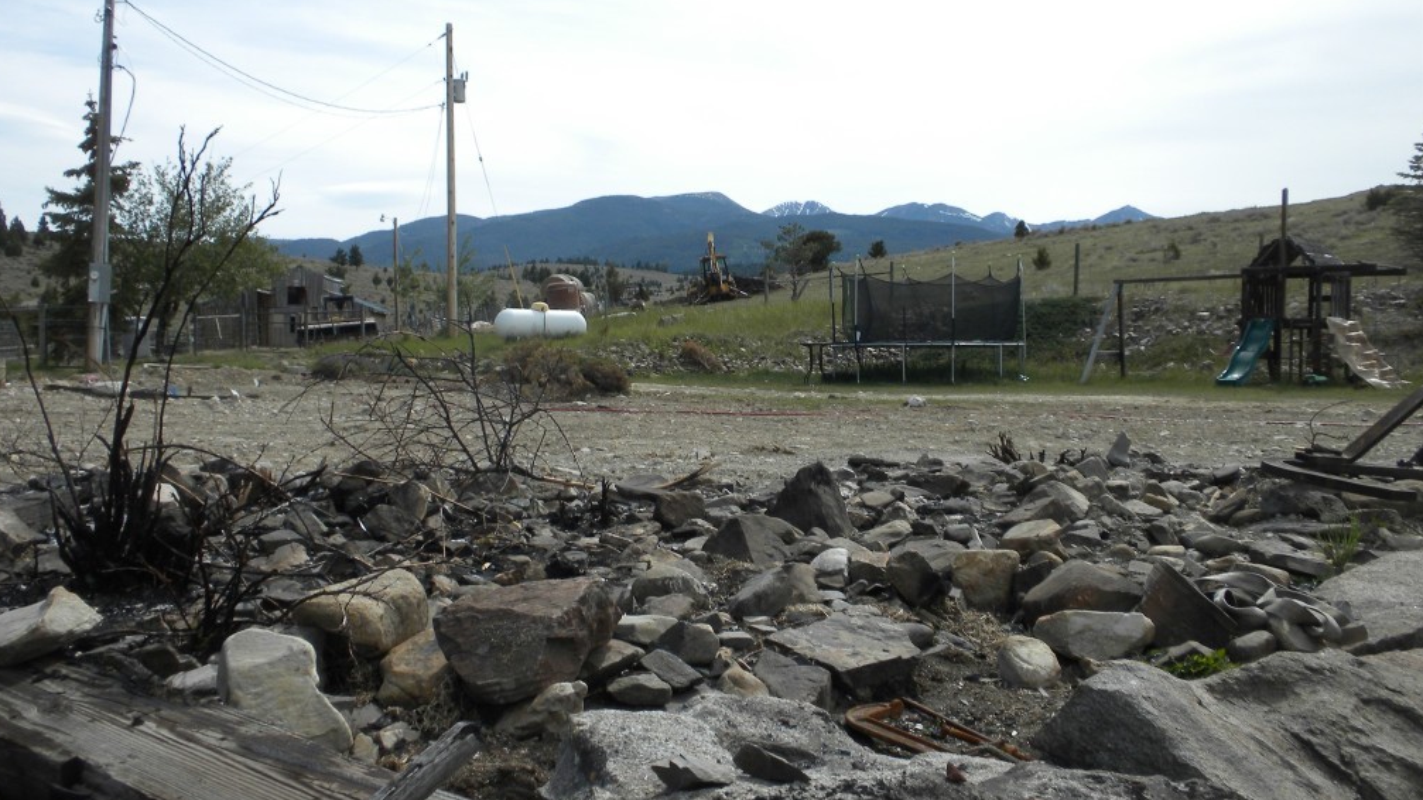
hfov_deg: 49.4
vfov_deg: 29.0
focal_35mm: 41
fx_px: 1547
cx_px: 708
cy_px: 358
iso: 64
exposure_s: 1/133
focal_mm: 6.6
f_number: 10
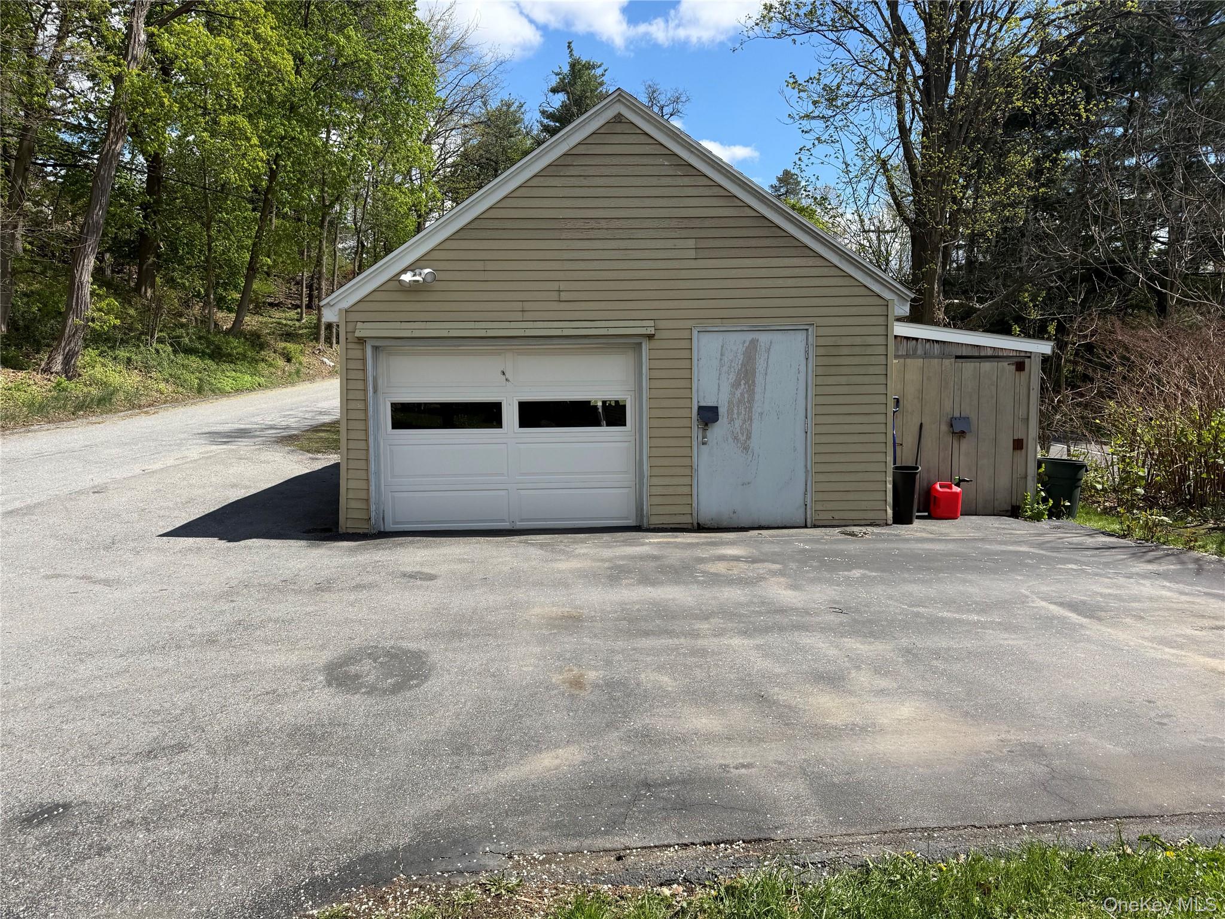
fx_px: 849
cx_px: 612
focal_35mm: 24
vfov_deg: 56.8
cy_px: 460
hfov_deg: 71.6
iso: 80
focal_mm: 6.76
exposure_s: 1/3953
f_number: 1.78
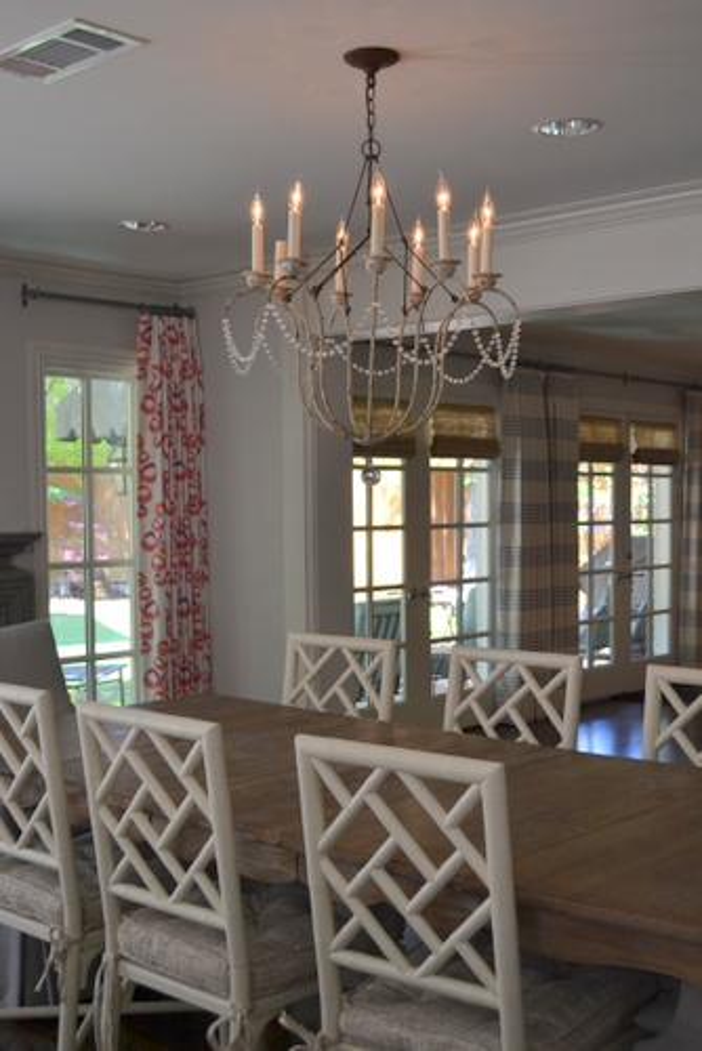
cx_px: 351
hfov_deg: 30.9
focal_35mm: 44
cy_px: 526
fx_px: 1271
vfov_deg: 44.9
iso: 400
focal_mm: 29
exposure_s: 1/80
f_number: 4.5
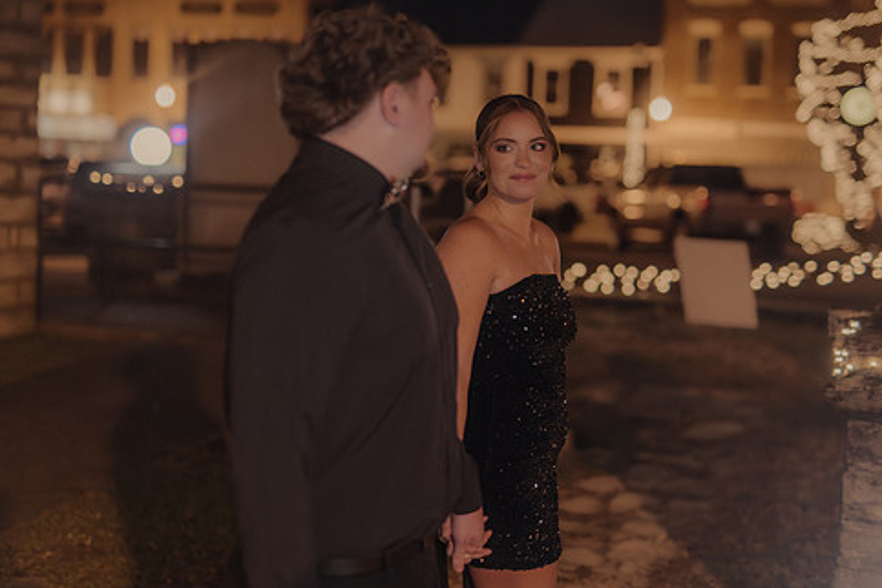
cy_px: 288
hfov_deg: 33.4
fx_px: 1470
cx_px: 457
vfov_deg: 22.6
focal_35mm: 60
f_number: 1.4
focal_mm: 50
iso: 2500
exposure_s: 1/250
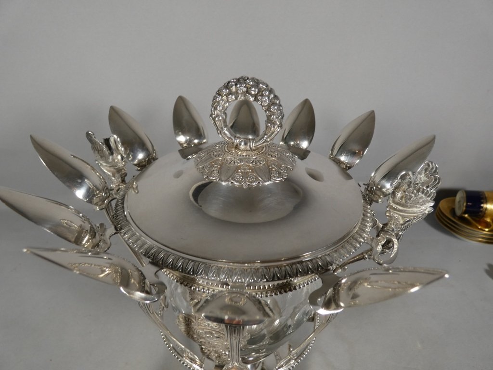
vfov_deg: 66.0
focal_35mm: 20
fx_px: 285
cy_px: 185
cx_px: 246
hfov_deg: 81.7
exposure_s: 1/80
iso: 80
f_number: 2.8
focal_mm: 3.6
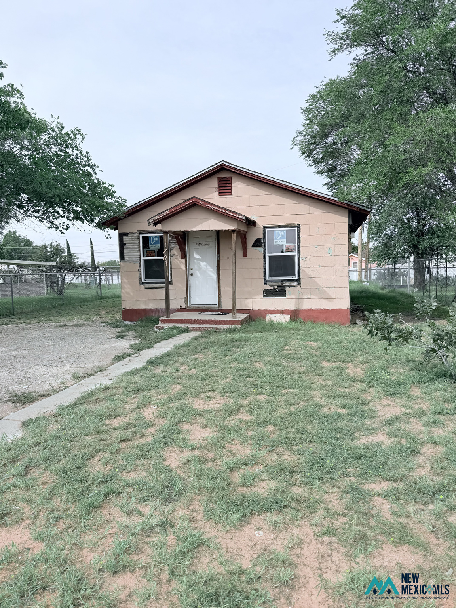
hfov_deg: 56.8
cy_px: 304
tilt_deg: -4.7
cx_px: 228
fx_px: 422
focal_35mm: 24
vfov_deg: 71.6
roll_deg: +1.1
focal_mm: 6.76
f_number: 1.78
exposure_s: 1/4975
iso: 80
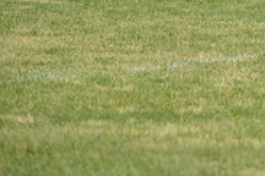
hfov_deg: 3.2
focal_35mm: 634
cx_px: 339
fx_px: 4667
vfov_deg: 2.2
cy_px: -101
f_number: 4
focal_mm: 200
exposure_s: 1/3200
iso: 640
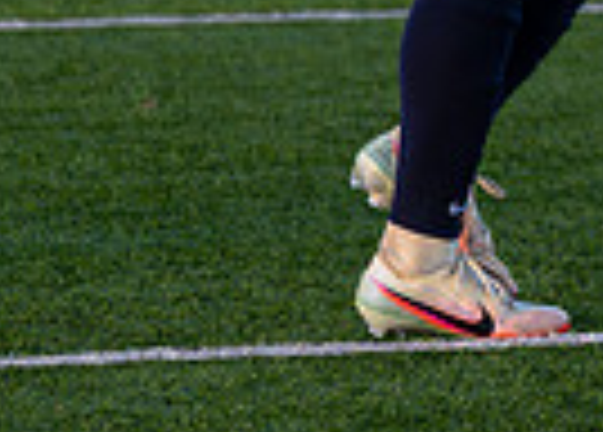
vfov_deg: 2.2
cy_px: -338
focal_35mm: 645
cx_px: 606
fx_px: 11057
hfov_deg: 3.1
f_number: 2.8
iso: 400
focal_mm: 94
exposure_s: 1/1600
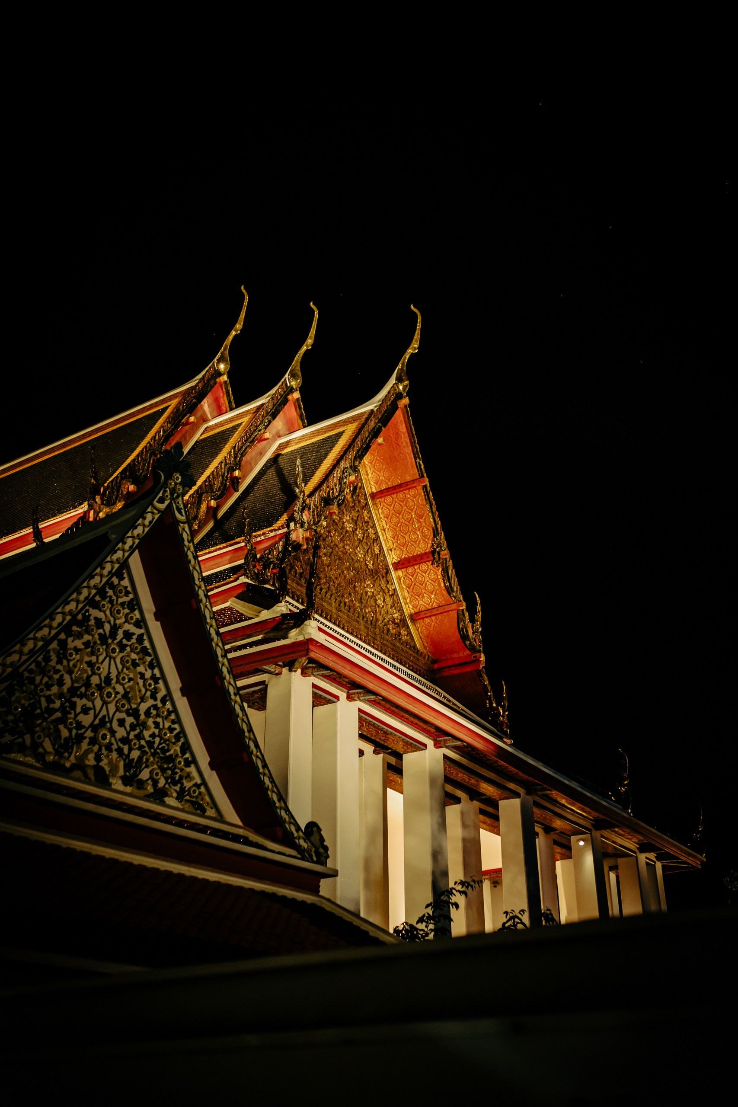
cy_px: 554
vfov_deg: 54.4
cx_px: 369
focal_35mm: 35
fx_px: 1076
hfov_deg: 37.9
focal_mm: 23
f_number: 2
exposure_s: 1/125
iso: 800
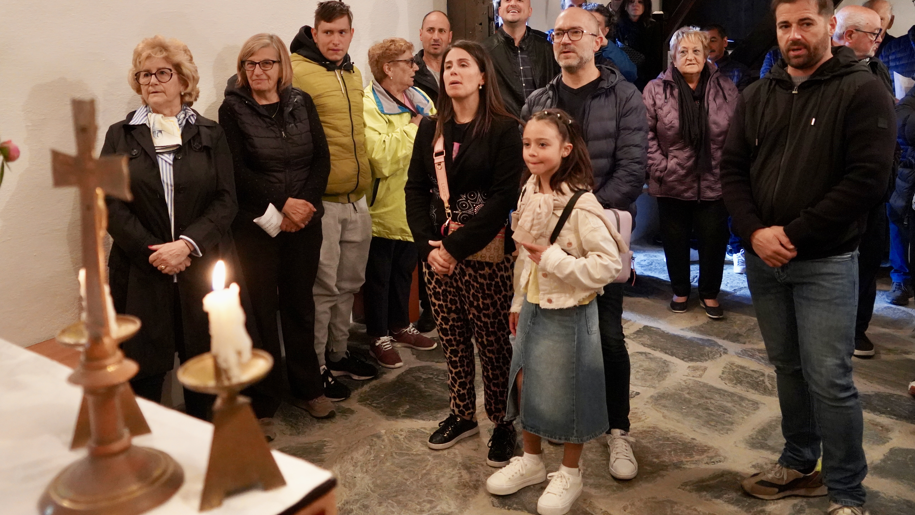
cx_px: 421
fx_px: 801
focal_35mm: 33
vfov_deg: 35.2
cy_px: 162
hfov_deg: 59.4
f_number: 4
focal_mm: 27
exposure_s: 1/160
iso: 10000
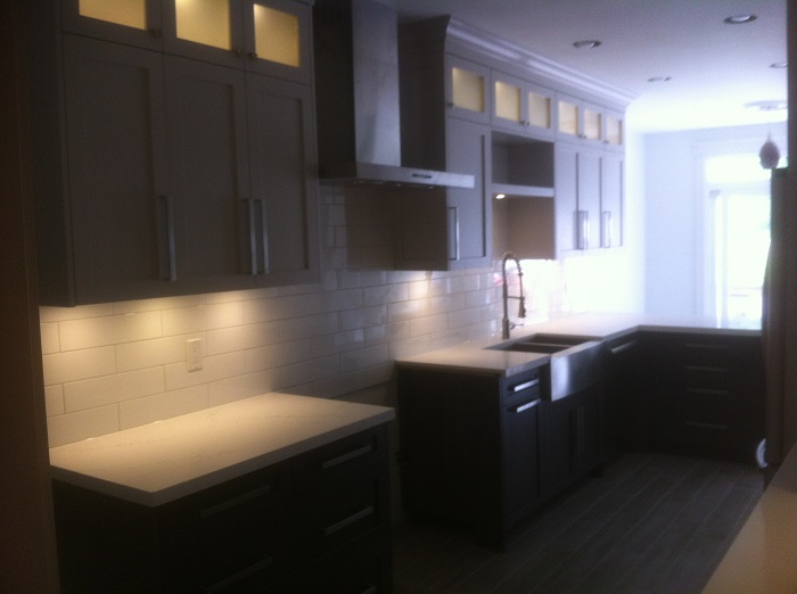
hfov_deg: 52.7
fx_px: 804
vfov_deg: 40.6
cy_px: 297
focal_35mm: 35
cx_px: 398
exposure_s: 1/15
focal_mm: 3.85
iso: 100
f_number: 2.8
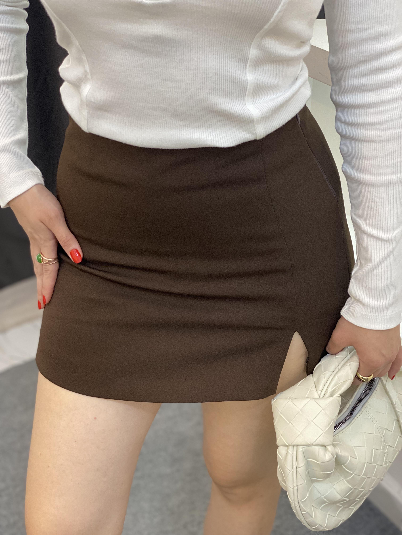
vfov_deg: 36.8
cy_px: 268
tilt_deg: -30.9
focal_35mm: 52
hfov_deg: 28.0
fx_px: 805
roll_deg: +0.3
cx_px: 201
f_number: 2
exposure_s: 1/100
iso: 160
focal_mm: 6
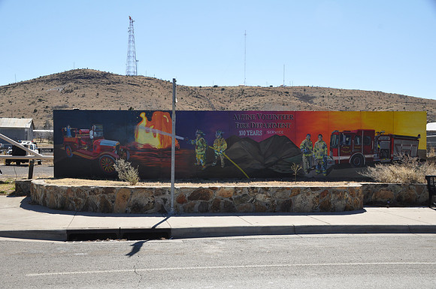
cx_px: 218
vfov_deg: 28.9
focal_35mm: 46
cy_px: 144
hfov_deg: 42.4
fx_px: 562
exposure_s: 1/125
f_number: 11
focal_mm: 31
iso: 200
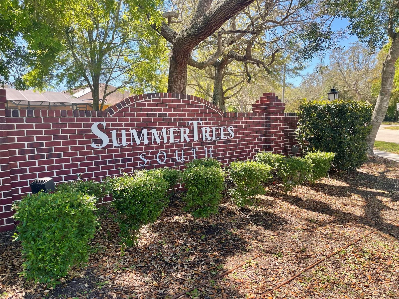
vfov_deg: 53.1
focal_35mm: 26
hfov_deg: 67.3
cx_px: 200
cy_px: 150
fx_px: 300
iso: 32
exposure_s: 1/578
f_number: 1.6
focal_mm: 4.2
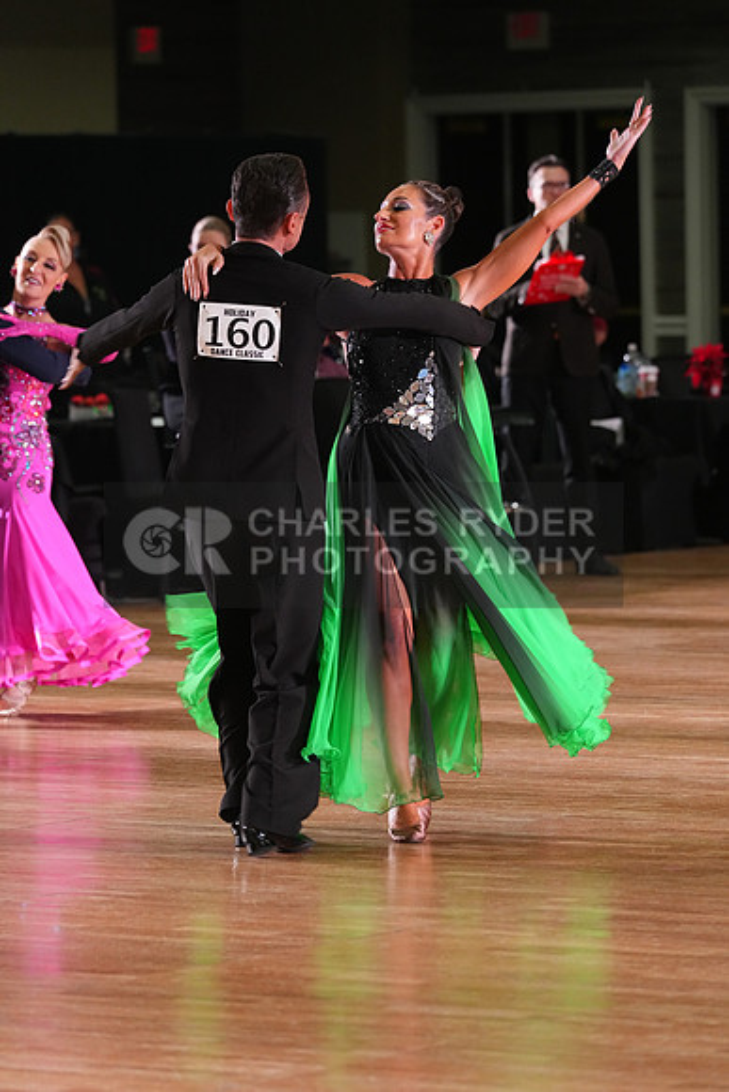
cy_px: 546
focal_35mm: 200
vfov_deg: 10.3
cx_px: 364
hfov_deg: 6.9
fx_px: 6071
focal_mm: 200
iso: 4000
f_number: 5
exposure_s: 1/200
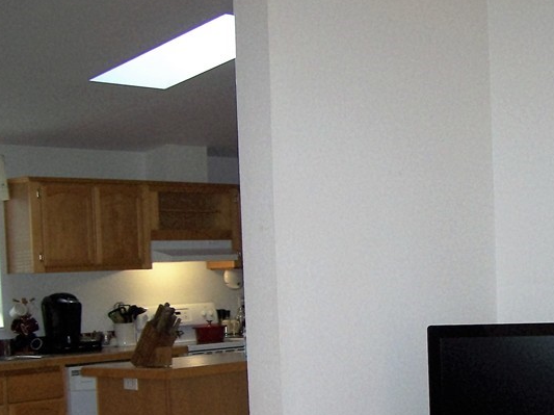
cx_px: 436
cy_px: 353
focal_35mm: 73
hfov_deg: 26.2
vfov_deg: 19.8
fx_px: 1168
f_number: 2.8
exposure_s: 1/60
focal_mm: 6.3
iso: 80
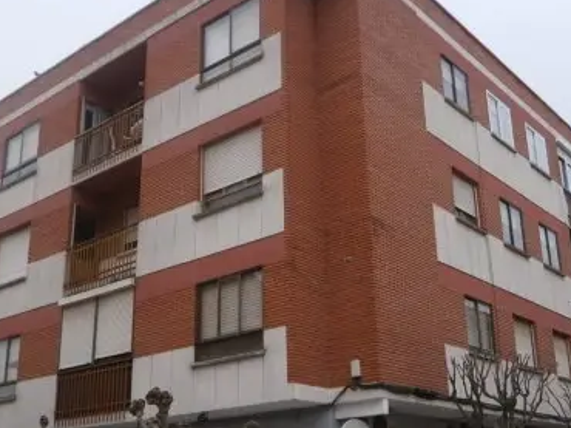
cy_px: 263
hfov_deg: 42.1
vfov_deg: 32.0
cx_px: 309
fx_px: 742
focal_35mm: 45
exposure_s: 1/500
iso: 100
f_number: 2.8
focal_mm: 4.7
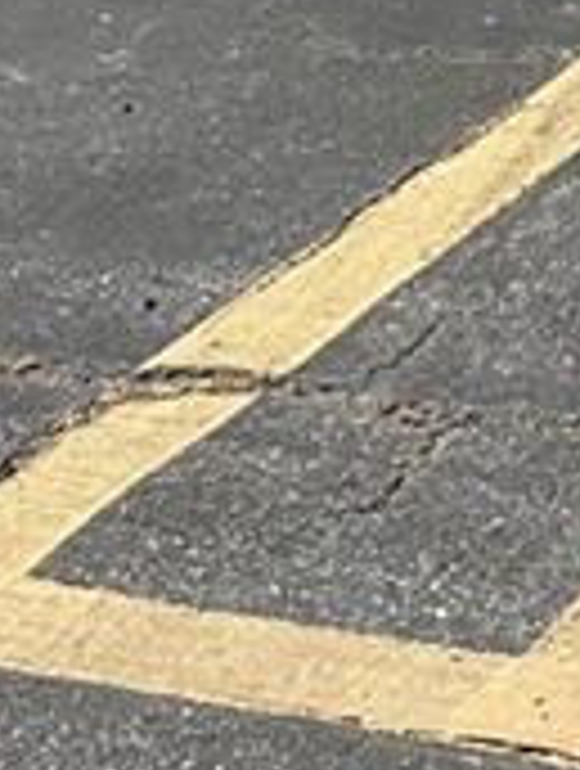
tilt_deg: -2.2
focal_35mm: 168
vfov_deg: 10.5
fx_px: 3739
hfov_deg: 8.4
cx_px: 1142
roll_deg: -2.9
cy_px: -892
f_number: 1.78
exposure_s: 1/3861
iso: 80
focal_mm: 6.86
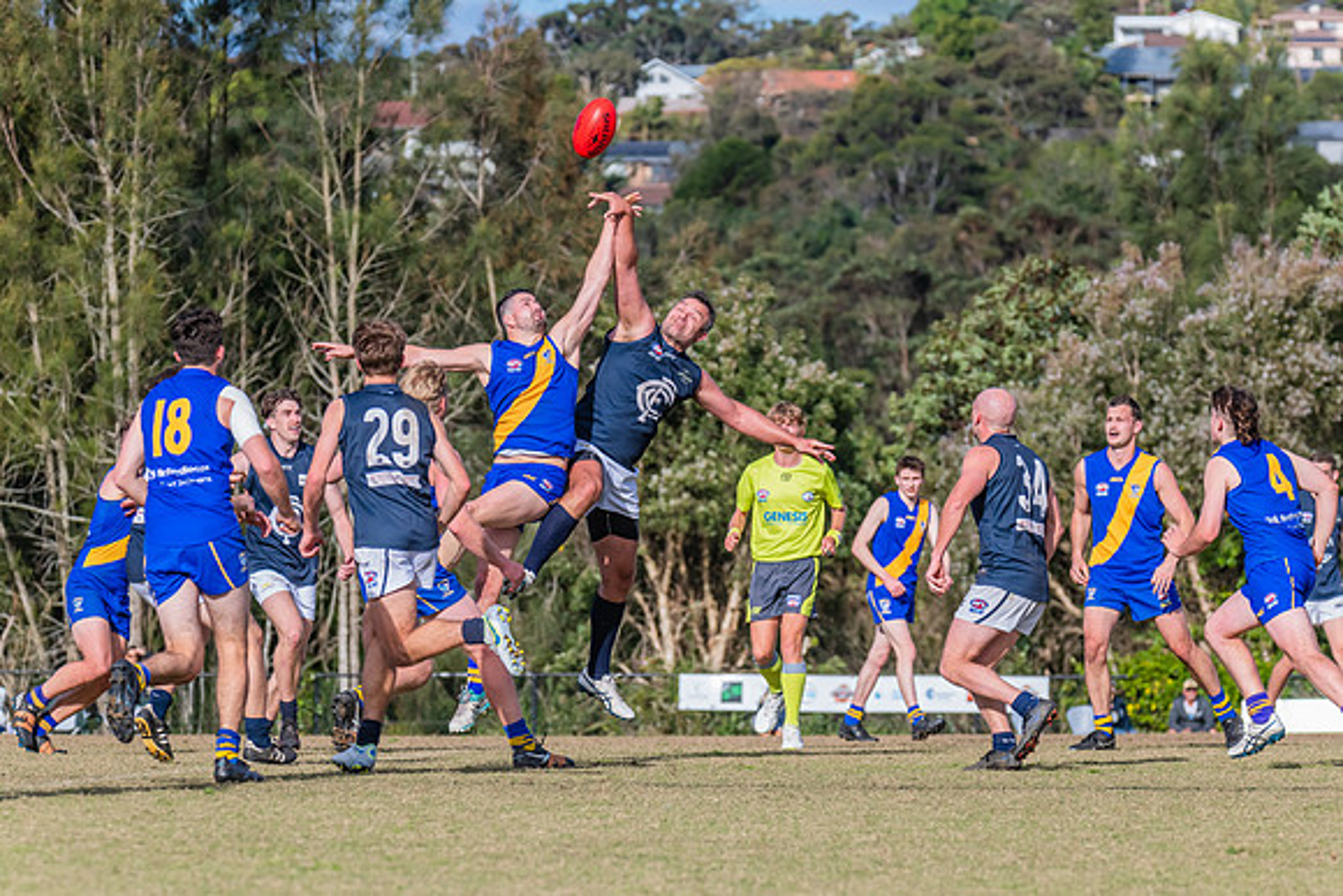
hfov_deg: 8.3
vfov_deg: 5.6
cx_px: 672
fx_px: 9207
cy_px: 448
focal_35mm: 247
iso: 800
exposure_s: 1/2000
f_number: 8
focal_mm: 240
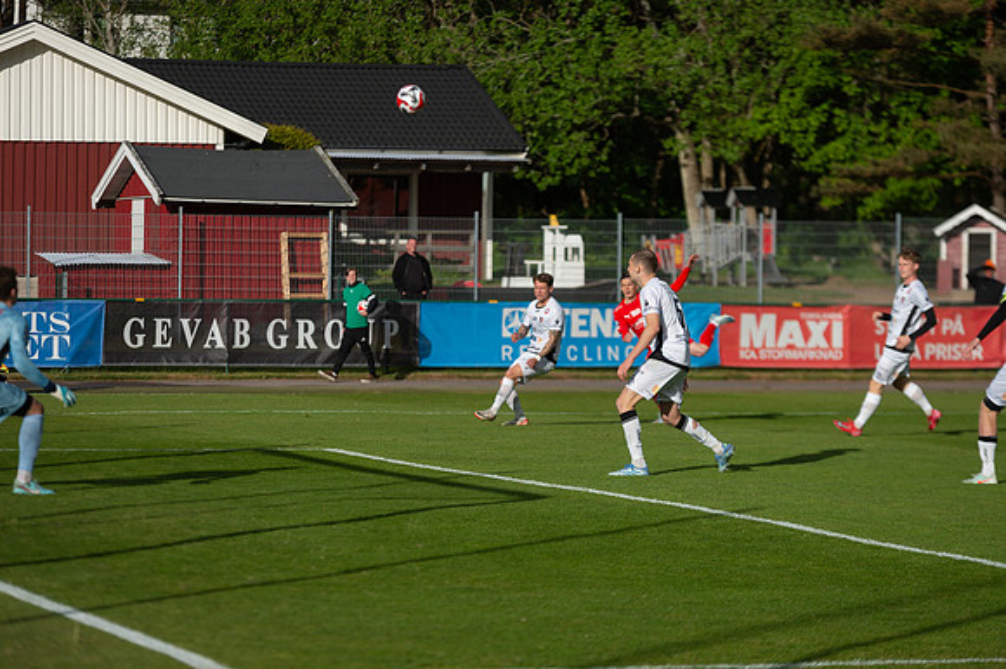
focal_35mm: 160
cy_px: 334
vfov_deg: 8.6
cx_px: 503
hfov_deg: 12.8
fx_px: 4468
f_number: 3.2
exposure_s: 1/2500
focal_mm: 160
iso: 100
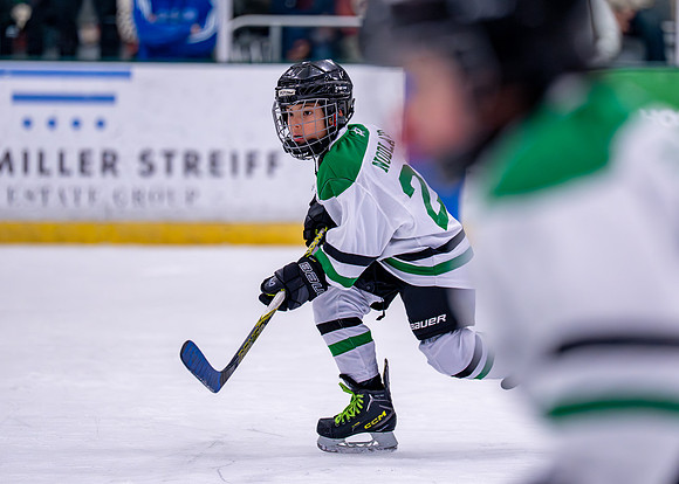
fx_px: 4812
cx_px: 377
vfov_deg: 5.8
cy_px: 203
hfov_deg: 8.1
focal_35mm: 250
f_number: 2.8
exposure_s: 1/1250
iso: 2500
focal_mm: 173
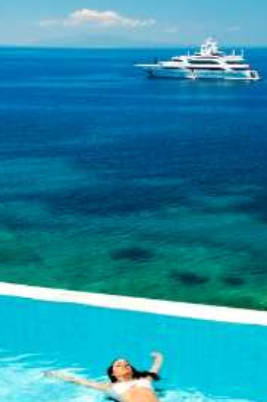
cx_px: 179
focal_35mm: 63
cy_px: 314
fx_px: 703
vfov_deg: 31.2
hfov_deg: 21.4
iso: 100
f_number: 18
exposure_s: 1/20
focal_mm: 24
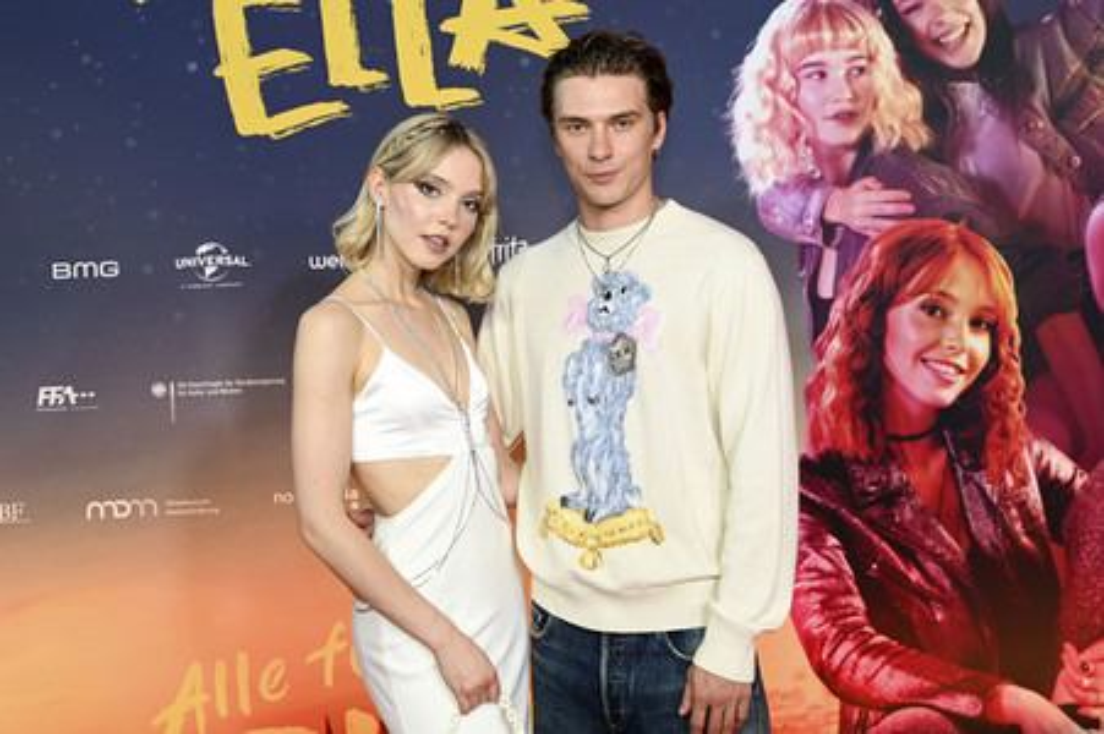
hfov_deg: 48.5
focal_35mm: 40
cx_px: 552
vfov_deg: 33.4
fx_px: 1226
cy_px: 367
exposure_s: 1/160
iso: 1000
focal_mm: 40
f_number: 4.5
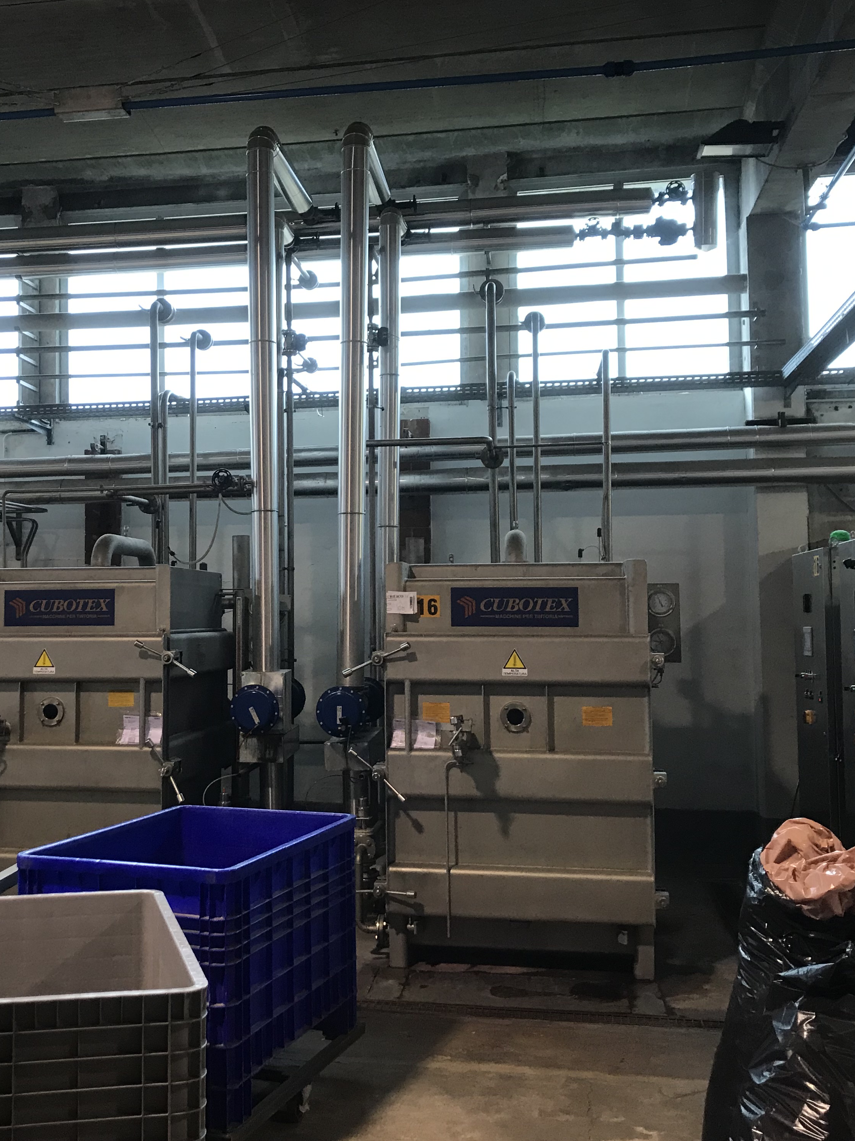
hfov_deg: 37.5
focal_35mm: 38
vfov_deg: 49.0
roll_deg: +0.1
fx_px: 1252
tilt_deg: +3.1
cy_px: 563
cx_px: 312
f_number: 1.8
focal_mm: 3.99
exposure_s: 1/17
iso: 40
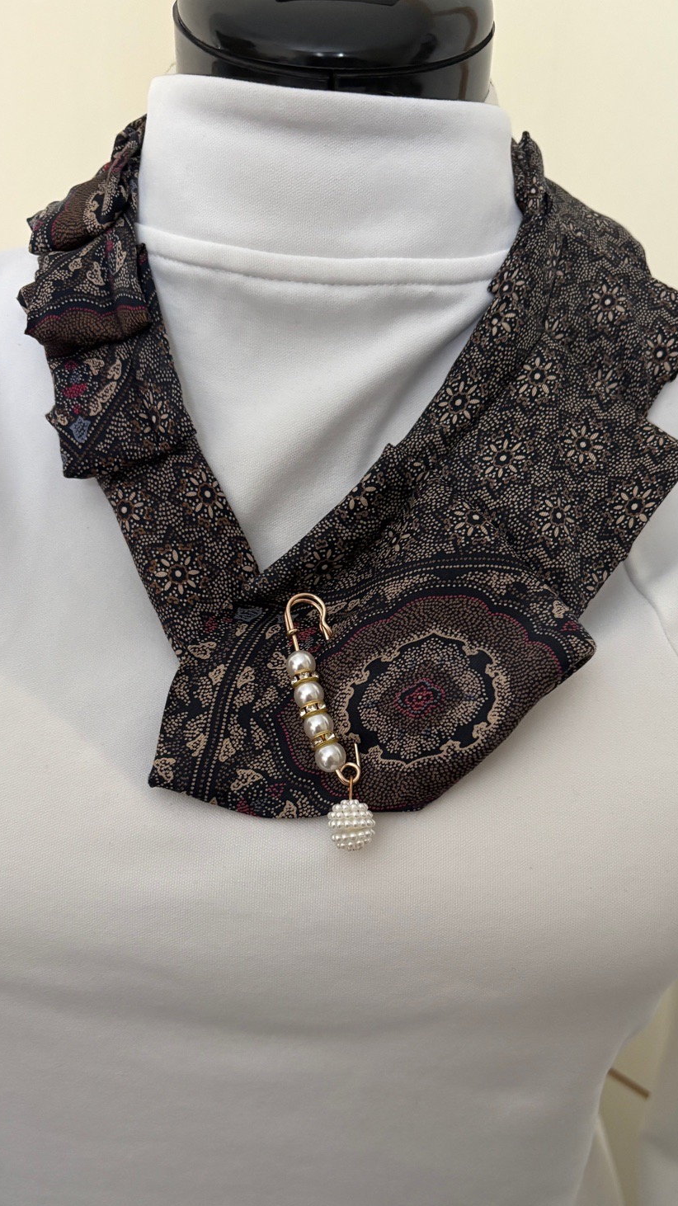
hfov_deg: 37.7
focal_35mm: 31
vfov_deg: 62.5
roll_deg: -1.0
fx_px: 991
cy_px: 653
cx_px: 374
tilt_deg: -16.2
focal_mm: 5.96
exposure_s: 1/60
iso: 320
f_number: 1.6
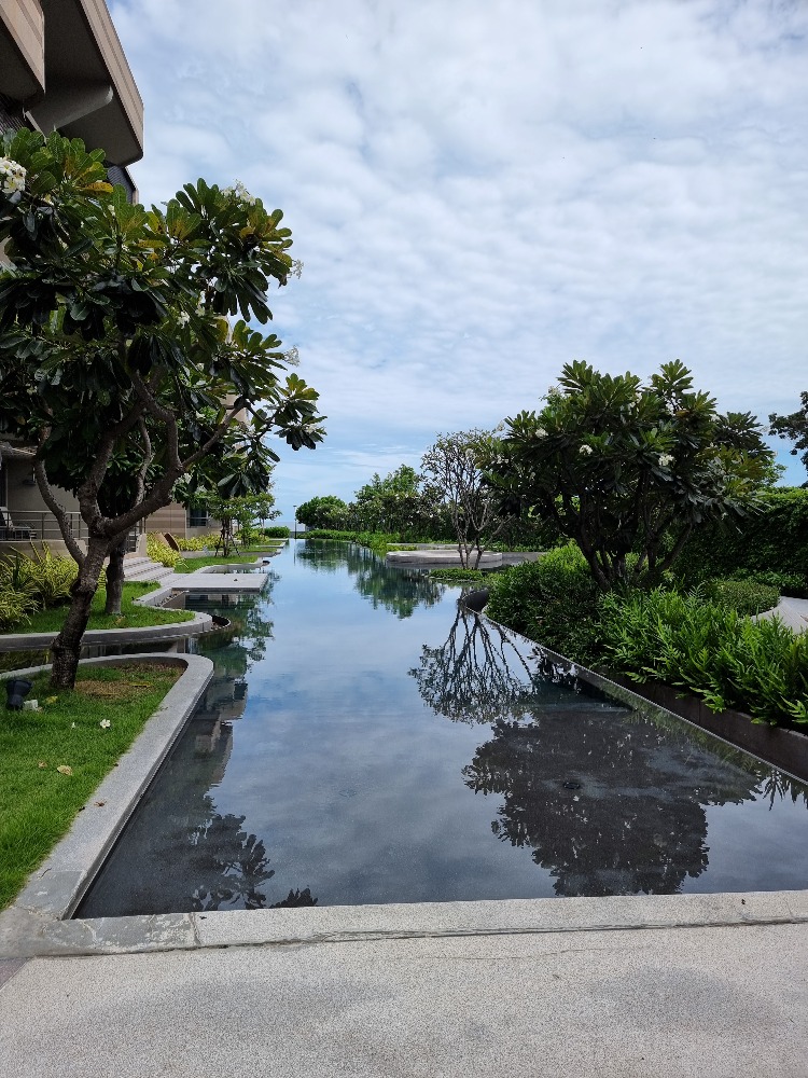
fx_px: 747
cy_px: 539
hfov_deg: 56.8
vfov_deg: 71.6
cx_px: 404
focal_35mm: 24
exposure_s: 1/1128
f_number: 1.8
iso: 50
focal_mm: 6.7
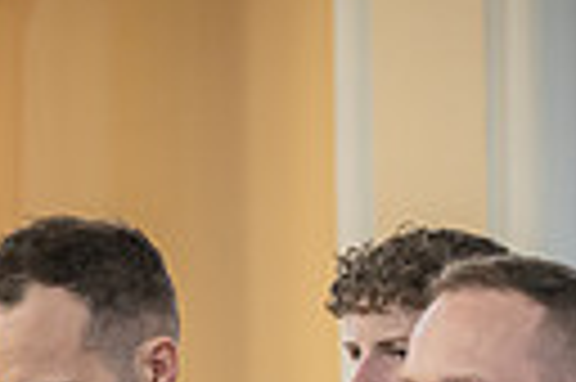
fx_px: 8182
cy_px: 661
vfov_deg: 2.7
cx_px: -186
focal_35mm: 512
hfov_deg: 4.0
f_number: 2.8
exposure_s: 1/125
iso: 1250
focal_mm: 100
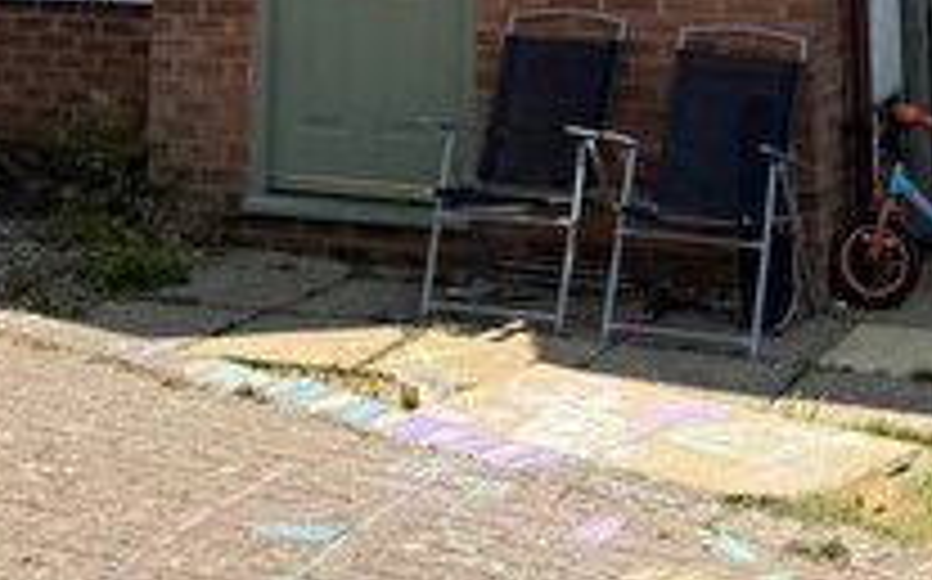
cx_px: 504
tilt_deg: +10.2
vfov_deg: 13.1
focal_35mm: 86
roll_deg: -0.4
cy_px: -596
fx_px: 2183
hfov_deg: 24.1
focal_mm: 6.76
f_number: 1.78
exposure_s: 1/3279
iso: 80
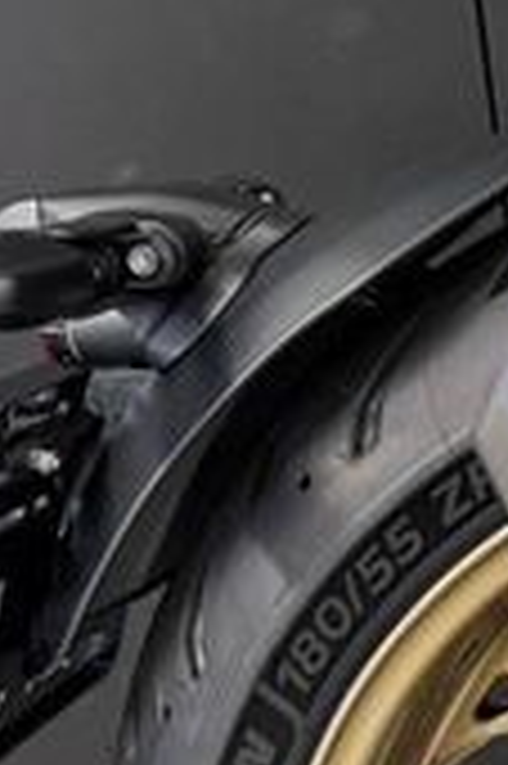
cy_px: 891
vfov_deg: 20.4
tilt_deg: -34.9
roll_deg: +3.8
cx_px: 850
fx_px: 1994
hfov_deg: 13.4
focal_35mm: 94
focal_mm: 6.76
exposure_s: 1/50
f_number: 1.78
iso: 320
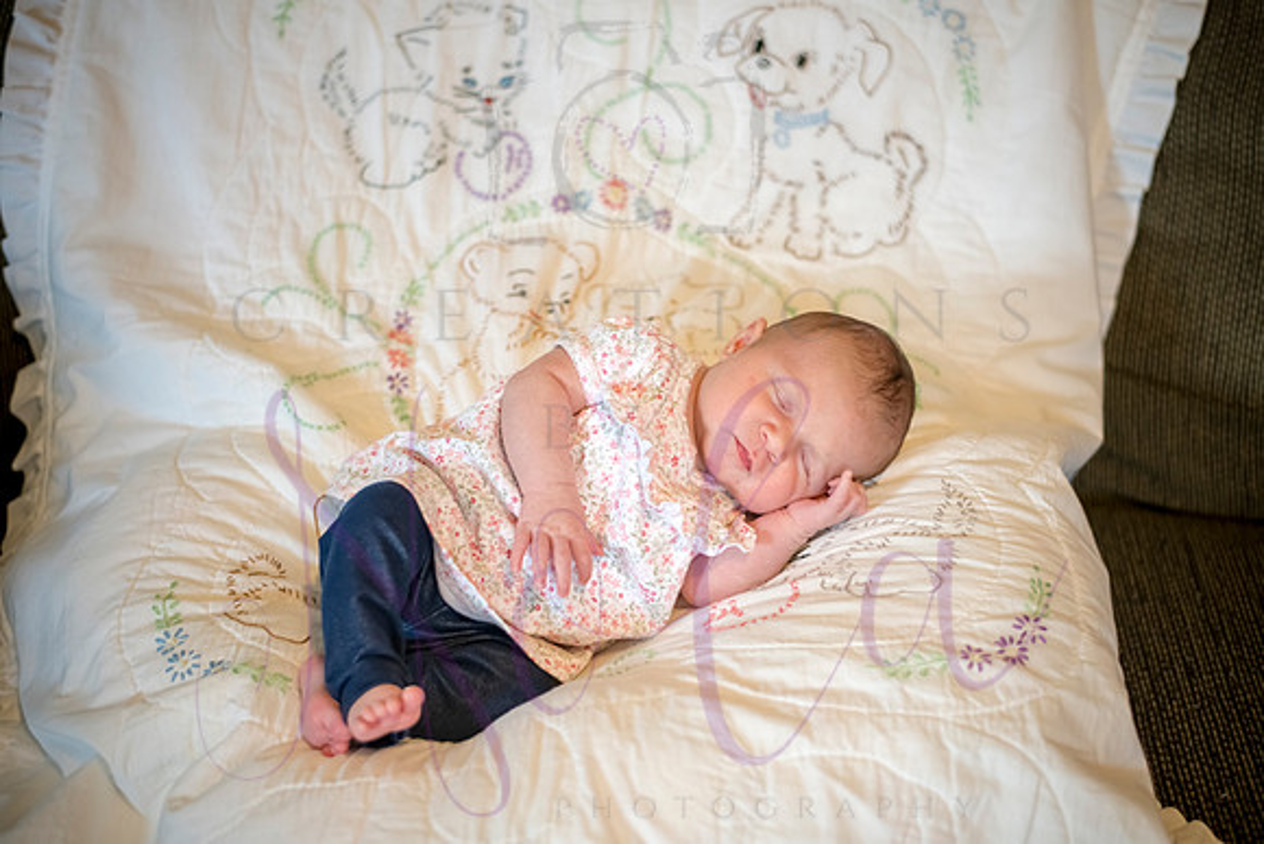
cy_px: 422
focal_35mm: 50
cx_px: 632
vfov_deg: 27.0
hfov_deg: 39.6
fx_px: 1756
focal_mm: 50
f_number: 2.2
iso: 800
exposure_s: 1/100
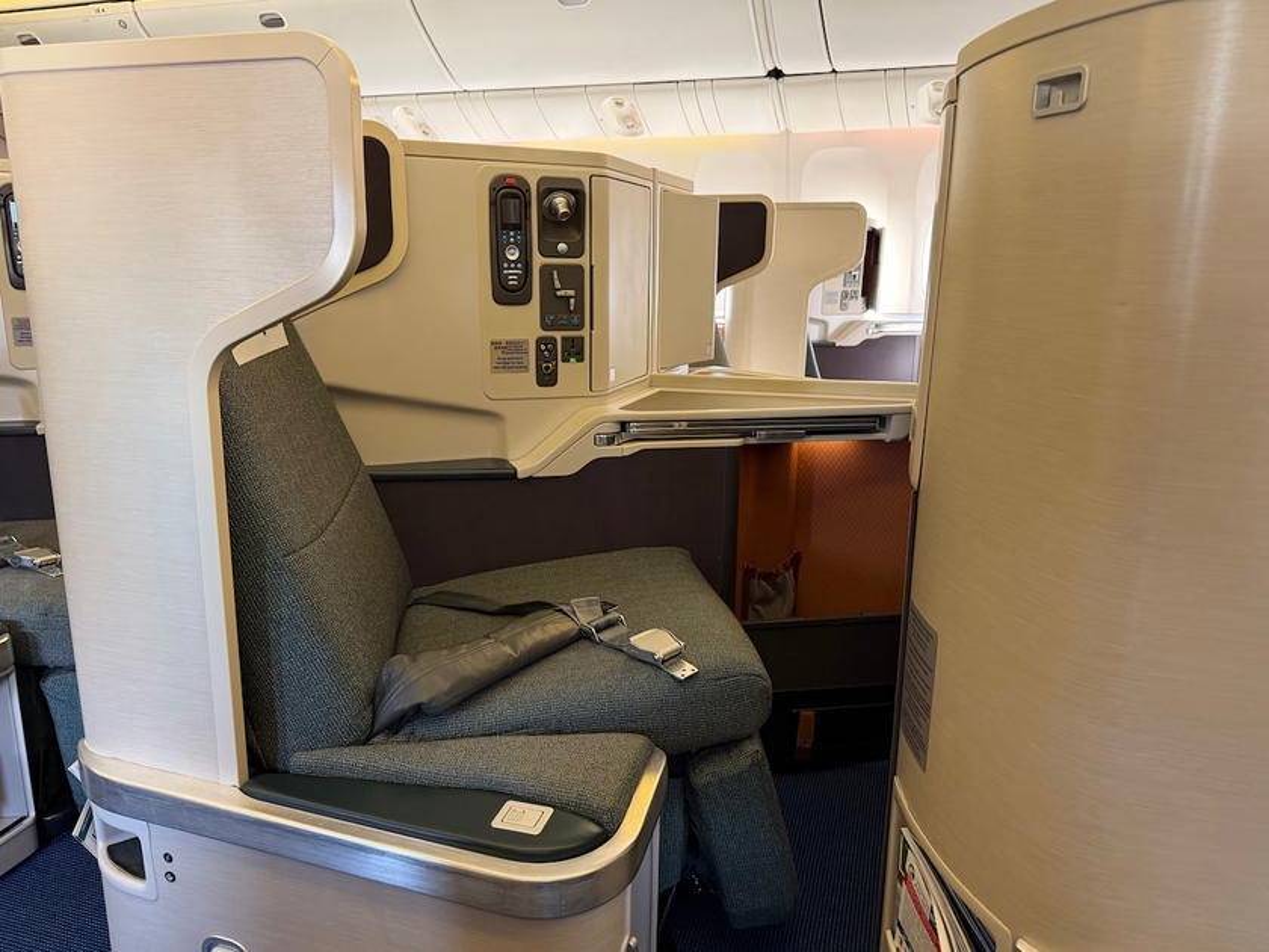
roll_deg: +2.0
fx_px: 880
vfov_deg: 56.8
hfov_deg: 71.6
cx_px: 634
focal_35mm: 24
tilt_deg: -12.7
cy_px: 476
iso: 400
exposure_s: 1/57
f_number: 1.78
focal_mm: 6.76
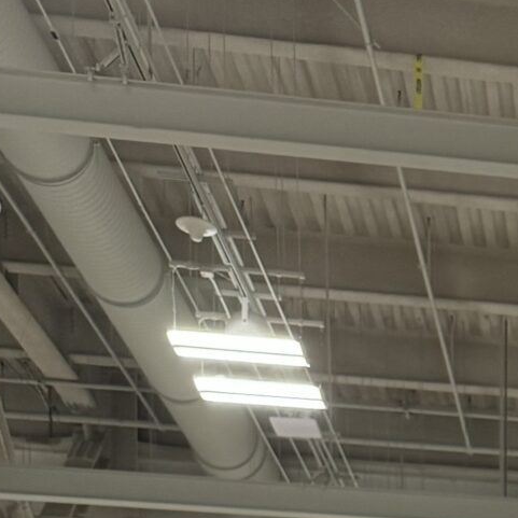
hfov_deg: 13.4
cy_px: 1304
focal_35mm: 113
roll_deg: -0.4
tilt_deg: -3.8
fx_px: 1913
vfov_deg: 11.9
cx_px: 1008
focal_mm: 6.76
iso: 125
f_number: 1.78
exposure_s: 1/60
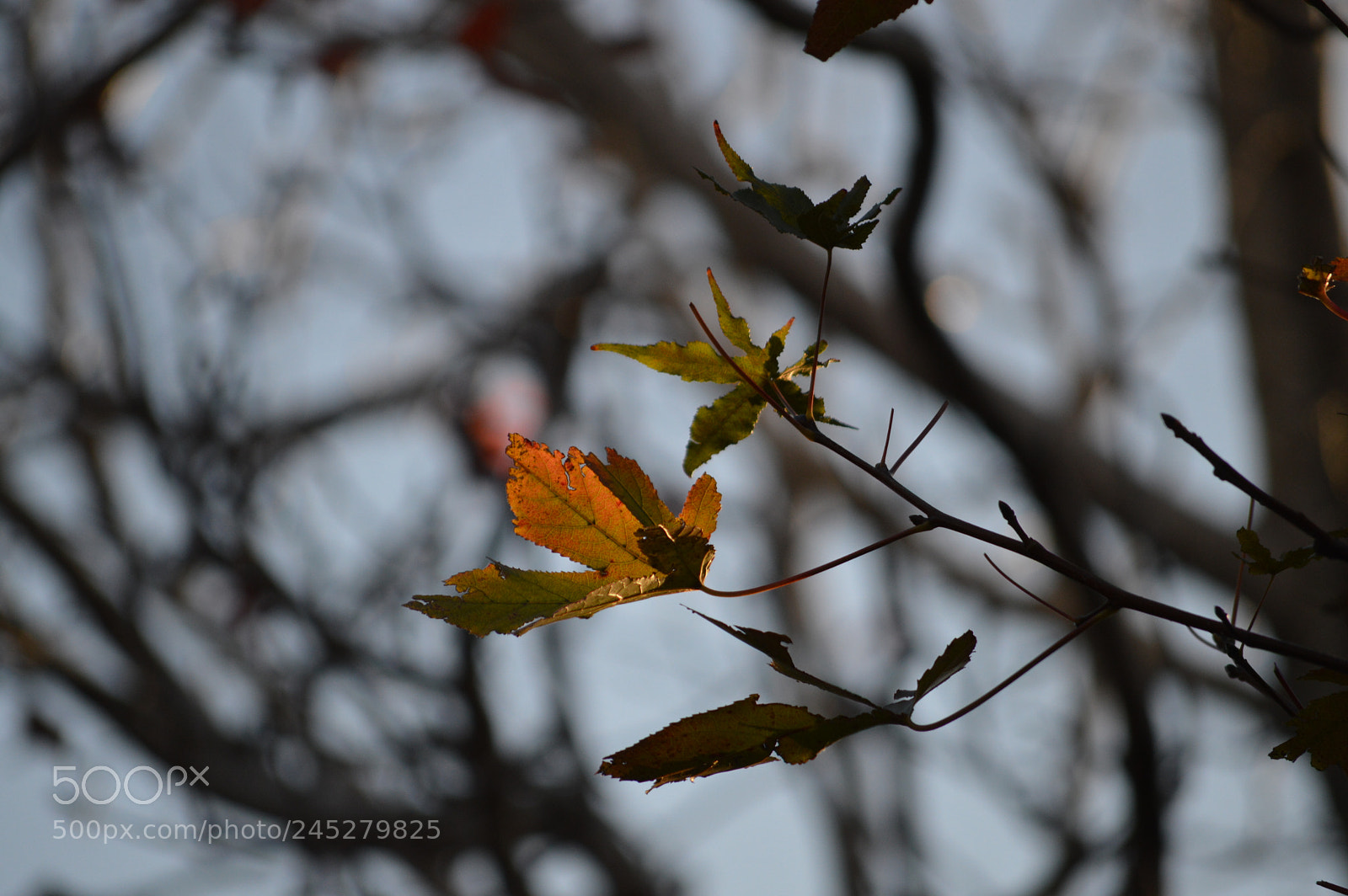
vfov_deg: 4.6
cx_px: 674
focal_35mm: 300
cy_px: 448
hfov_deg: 6.9
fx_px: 11224
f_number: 5.6
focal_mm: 200
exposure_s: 1/800
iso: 400
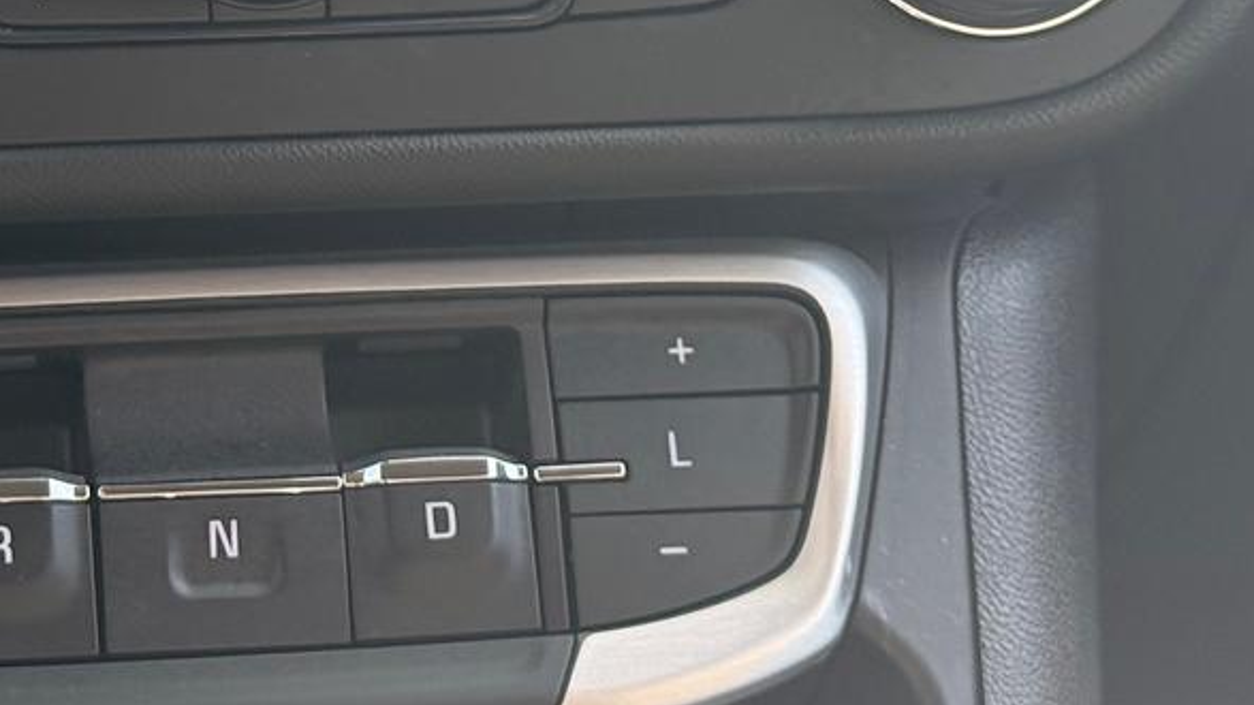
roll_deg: -0.7
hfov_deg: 18.5
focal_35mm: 114
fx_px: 3790
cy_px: -145
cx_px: 169
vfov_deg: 10.4
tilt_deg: -14.5
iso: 160
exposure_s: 1/229
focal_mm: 6.76
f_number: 1.78
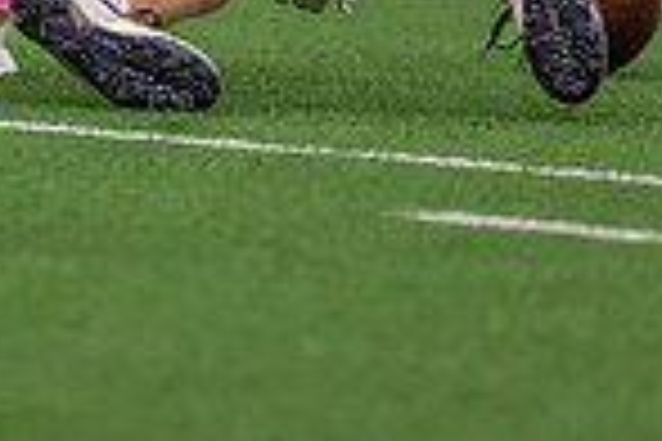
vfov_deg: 1.2
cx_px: 335
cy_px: -362
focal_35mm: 1173
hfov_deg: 1.8
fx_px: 21568
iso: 2000
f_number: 2.8
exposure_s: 1/1000
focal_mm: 200
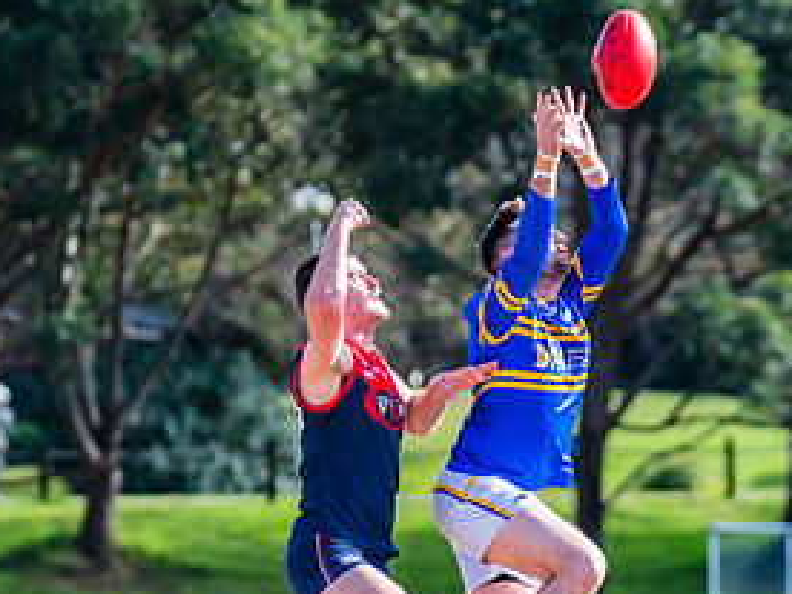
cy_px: 477
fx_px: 11417
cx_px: 424
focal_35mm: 499
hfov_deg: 4.0
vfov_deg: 3.0
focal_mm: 220
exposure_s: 1/1600
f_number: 5
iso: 640
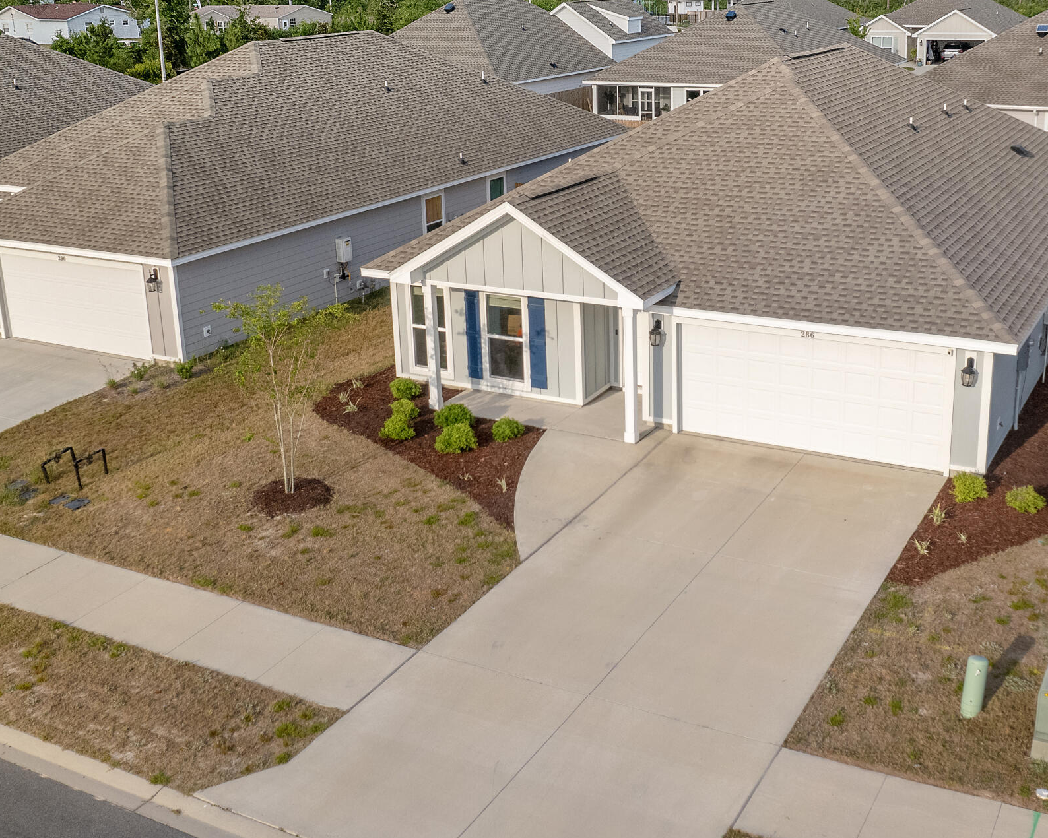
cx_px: 603
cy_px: 319
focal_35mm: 39
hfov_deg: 46.7
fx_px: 1210
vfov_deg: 38.0
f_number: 2.8
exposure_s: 1/160
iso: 130
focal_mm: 8.38
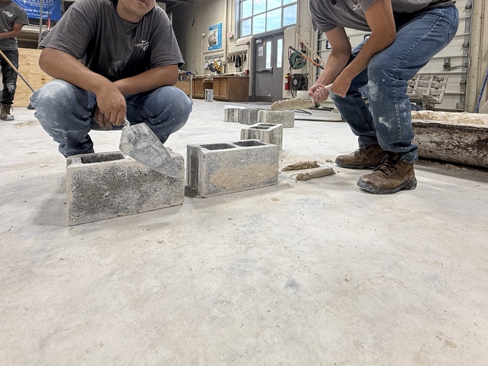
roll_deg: -1.2
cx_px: 244
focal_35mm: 21
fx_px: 296
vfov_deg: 60.8
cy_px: 104
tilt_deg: -2.1
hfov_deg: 79.0
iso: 100
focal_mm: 2.22
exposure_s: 1/120
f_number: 2.2
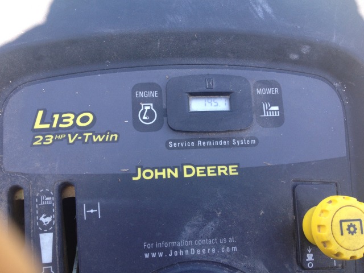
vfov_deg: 40.7
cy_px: 136
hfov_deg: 52.6
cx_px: 182
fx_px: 368
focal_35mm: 35
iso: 50
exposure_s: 1/120
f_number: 2.4
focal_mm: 4.28
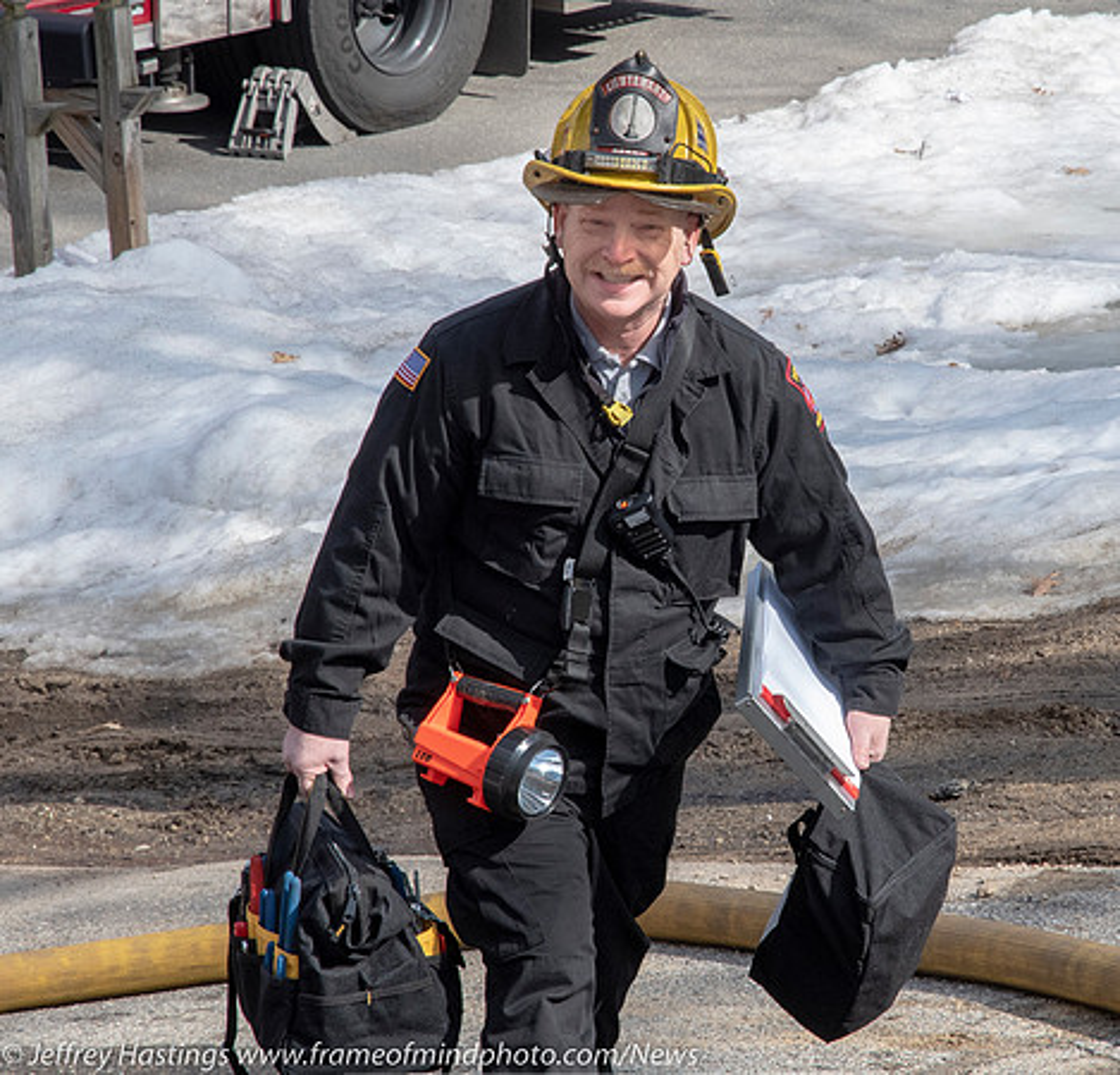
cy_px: 511
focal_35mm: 200
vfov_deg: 8.6
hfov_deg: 8.9
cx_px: 778
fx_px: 7169
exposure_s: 1/800
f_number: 9
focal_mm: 80
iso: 640
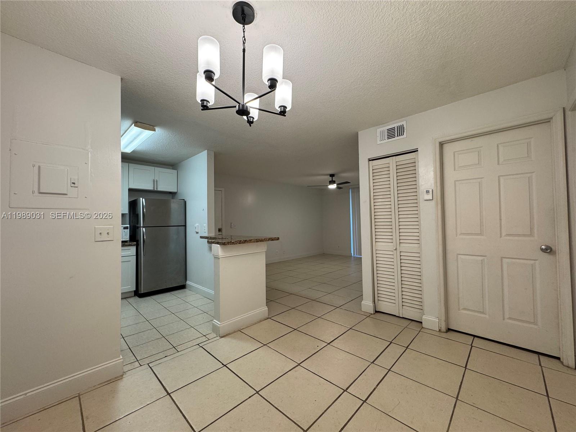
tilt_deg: +1.1
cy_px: 216
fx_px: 233
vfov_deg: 85.7
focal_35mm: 14
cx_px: 288
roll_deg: +1.1
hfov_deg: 102.1
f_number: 2.2
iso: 125
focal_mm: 2.22
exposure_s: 1/61
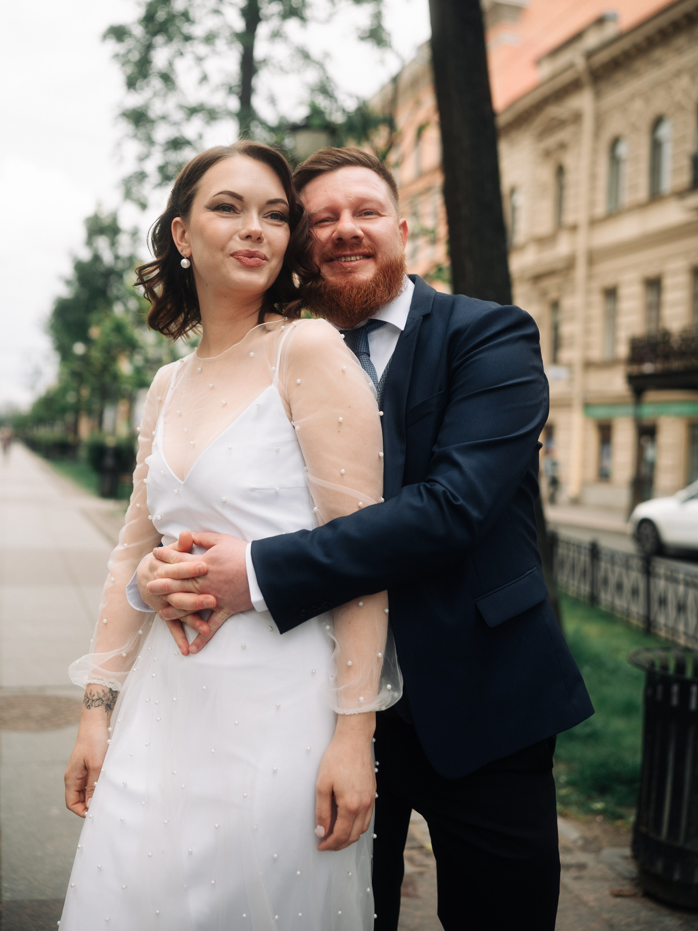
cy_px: 416
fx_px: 1022
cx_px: 349
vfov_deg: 48.9
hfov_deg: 37.7
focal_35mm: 38
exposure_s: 1/500
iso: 160
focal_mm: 35
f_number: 2
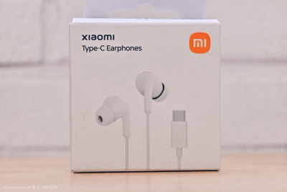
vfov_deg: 8.7
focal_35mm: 158
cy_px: 96
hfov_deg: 13.0
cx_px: 144
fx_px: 1256
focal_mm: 105
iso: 800
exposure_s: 1/160
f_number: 6
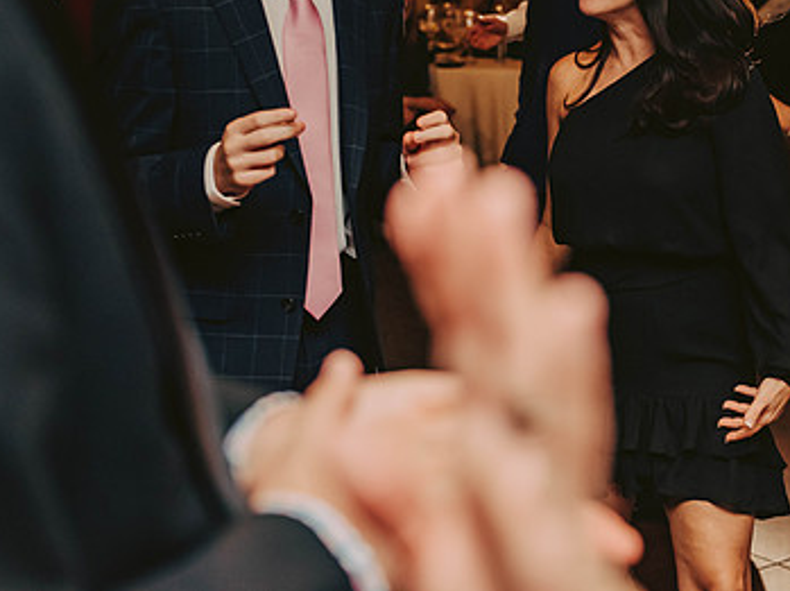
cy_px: 157
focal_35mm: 88
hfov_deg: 22.0
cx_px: 611
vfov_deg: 16.7
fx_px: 2006
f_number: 3.2
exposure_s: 1/200
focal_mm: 55
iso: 2000
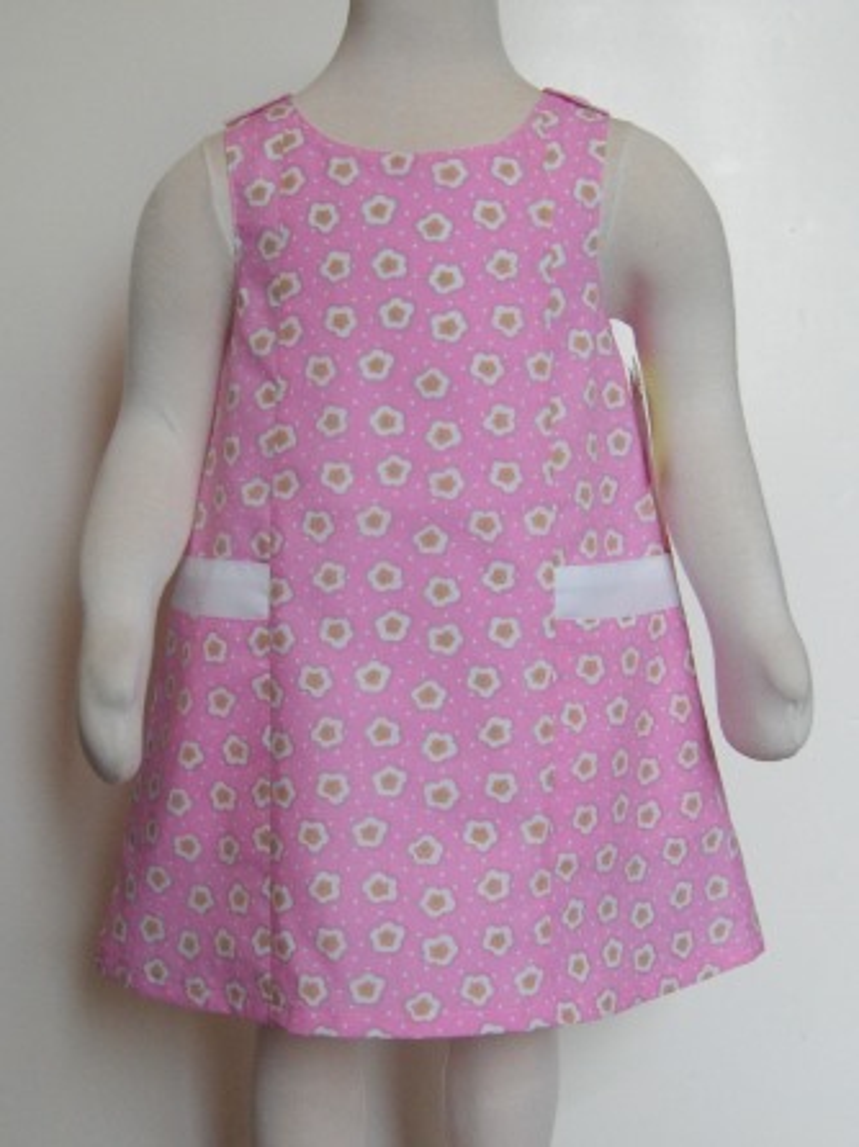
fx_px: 1292
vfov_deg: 47.9
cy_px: 574
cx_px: 430
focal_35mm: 39
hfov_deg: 36.8
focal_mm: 8
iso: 200
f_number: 2.8
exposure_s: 1/64.4
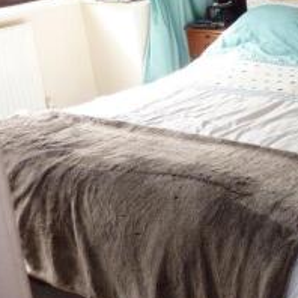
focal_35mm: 65
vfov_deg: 25.9
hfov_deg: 22.9
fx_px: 633
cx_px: 410
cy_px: 46
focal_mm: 4.1
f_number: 3.3
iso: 100
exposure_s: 1/80
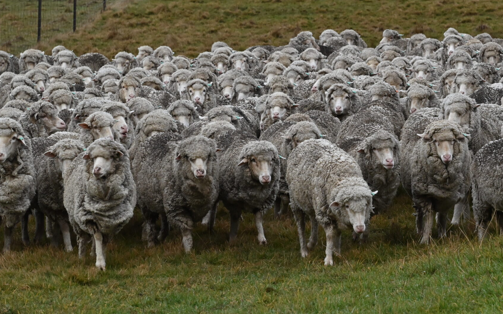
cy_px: 82
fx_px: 2947
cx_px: 365
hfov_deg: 9.7
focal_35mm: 215
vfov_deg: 6.1
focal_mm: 140
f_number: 9
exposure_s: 1/1000
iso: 1600
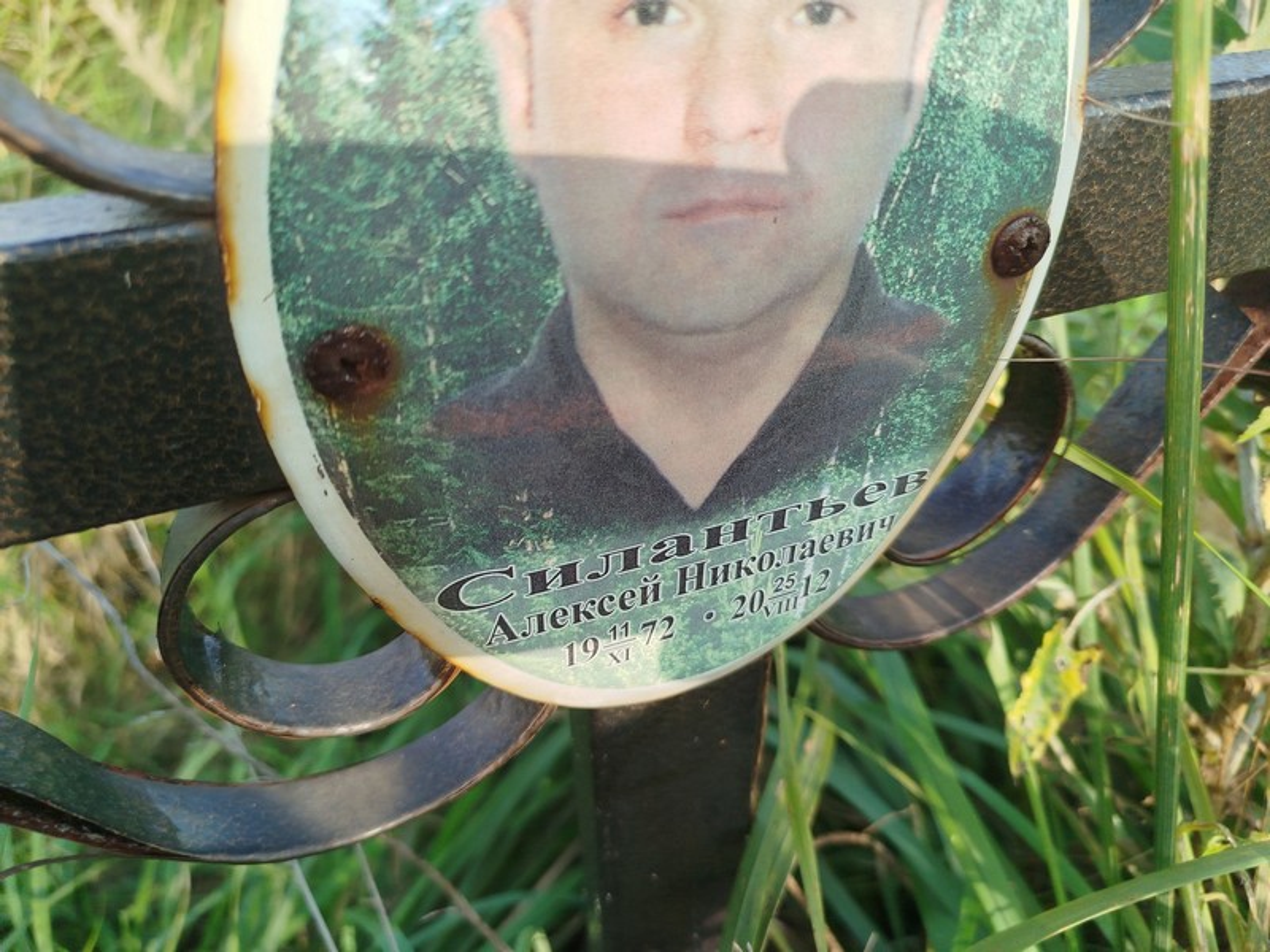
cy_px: 476
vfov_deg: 56.8
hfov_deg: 71.6
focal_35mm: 24
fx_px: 881
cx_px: 635
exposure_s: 1/361
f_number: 1.7
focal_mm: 5.31
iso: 50
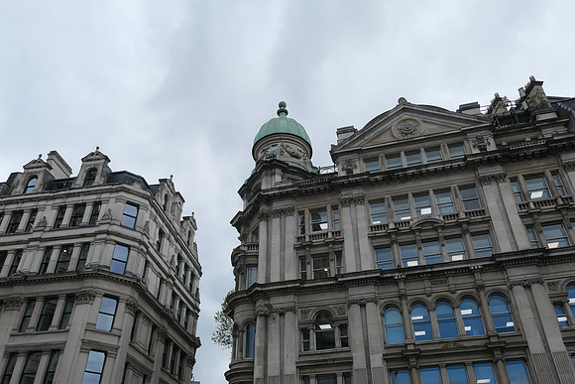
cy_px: 192
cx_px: 288
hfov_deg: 63.6
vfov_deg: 45.0
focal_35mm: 29
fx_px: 463
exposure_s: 1/800
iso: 200
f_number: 3.5
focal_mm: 10.8
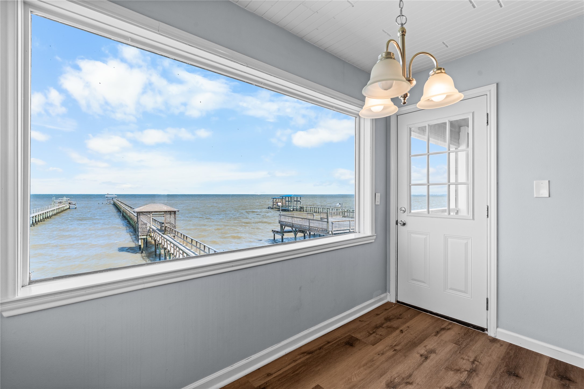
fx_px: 260
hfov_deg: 96.7
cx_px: 292
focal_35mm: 16
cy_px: 194
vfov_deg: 73.7
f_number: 9
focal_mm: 16
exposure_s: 1/8
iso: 200
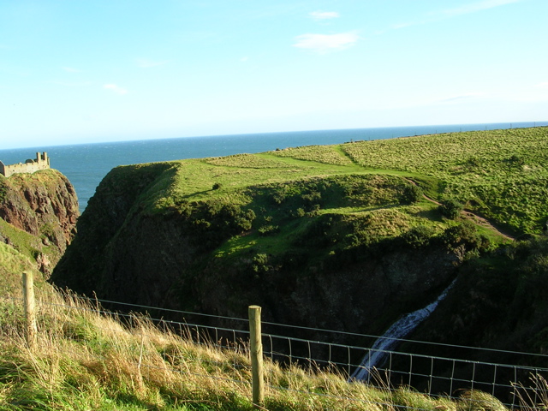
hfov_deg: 49.0
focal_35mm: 38
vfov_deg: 37.7
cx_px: 274
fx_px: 602
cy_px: 206
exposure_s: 1/122
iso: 50
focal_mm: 5.8
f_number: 5.6
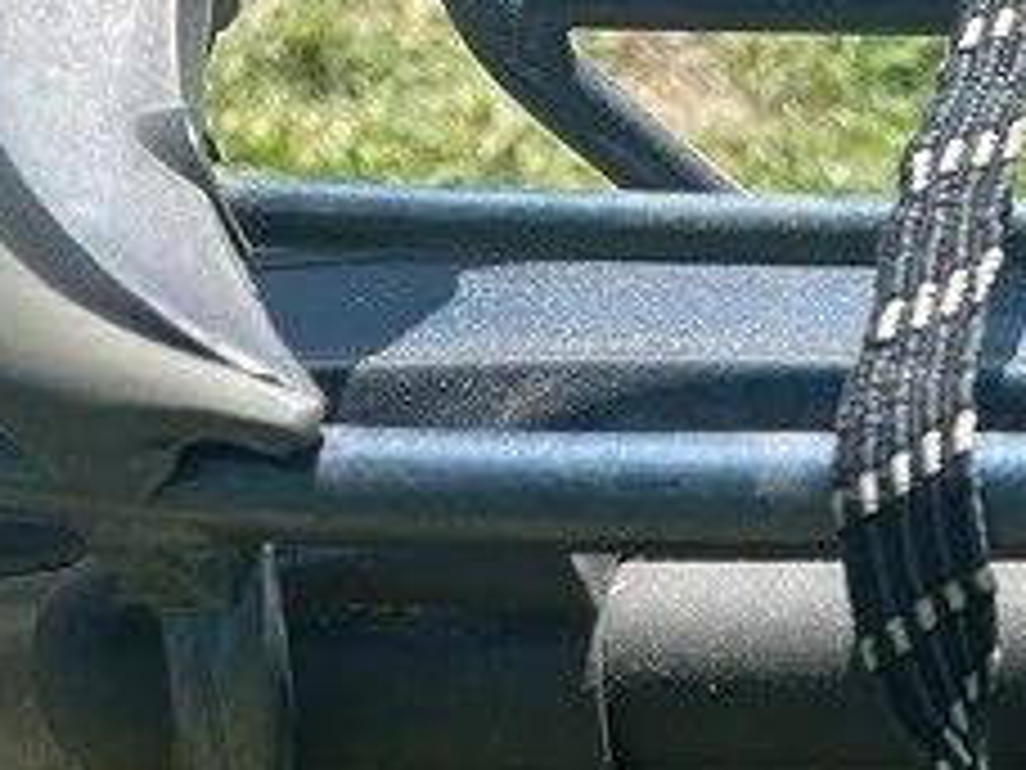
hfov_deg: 16.0
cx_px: 1476
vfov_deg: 12.1
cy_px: 1315
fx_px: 3379
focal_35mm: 114
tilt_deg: -47.4
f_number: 1.6
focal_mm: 5.1
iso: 50
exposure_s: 1/1339
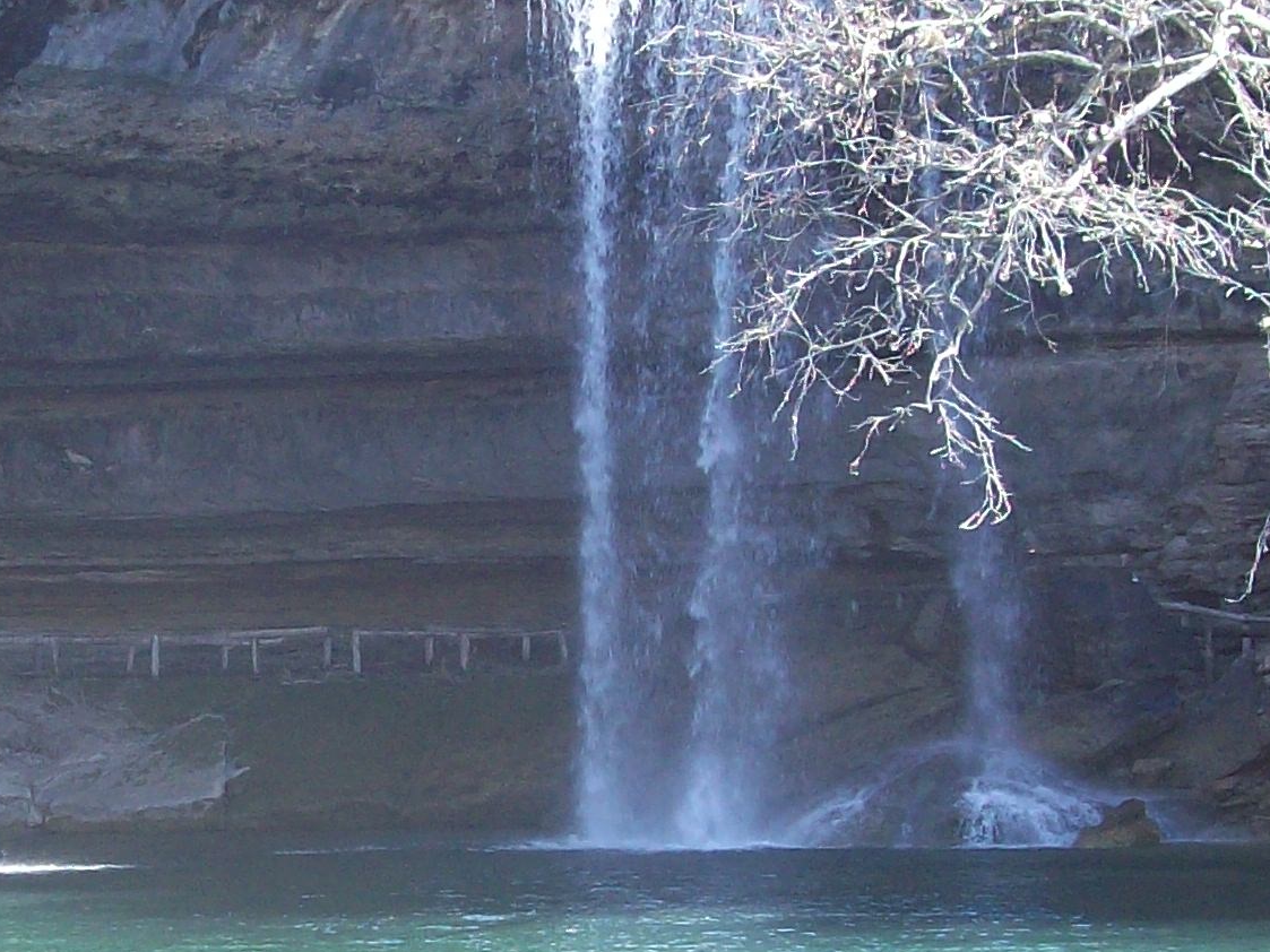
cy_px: 643
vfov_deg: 15.1
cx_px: 257
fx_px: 3595
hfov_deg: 19.8
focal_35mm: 98
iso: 80
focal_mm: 6
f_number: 2.7
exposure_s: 1/125
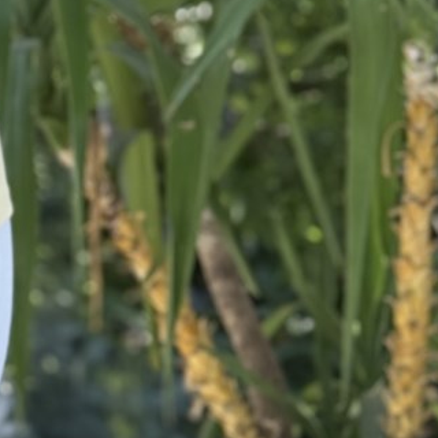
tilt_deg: -20.3
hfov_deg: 9.7
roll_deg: +0.2
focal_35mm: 177
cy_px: -192
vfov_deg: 9.6
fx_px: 2534
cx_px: -162
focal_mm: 6.76
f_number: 1.78
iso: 80
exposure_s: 1/425
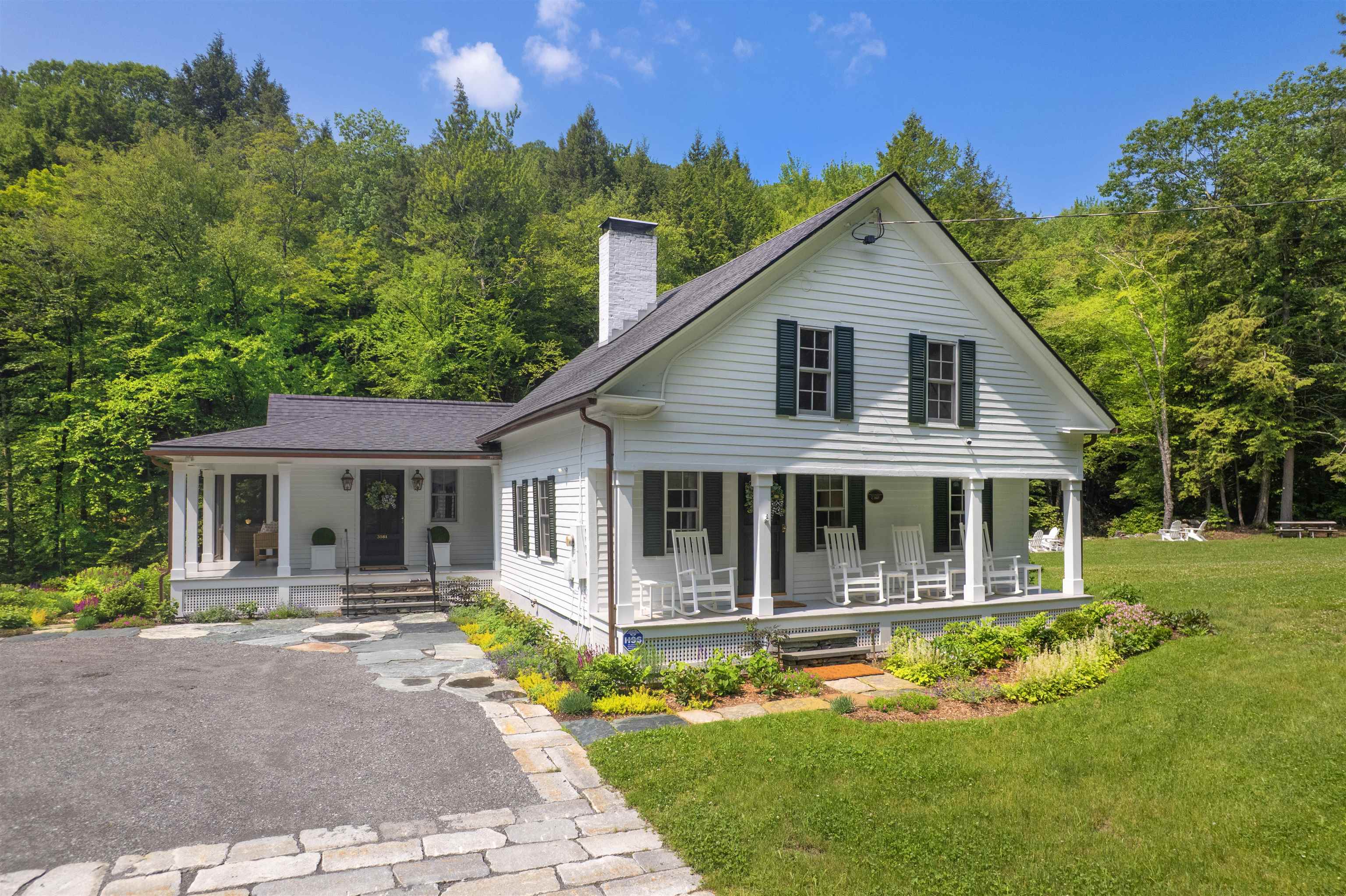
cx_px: 673
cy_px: 448
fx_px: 822
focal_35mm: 22
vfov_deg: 57.2
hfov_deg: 78.6
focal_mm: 8.38
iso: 100
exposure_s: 1/200
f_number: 2.8
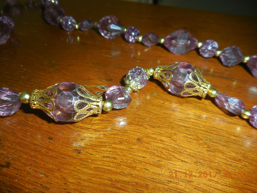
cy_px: 96
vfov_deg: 54.9
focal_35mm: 25
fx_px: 186
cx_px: 128
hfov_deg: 69.4
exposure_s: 1/25
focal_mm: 4.5
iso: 125
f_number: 10.5
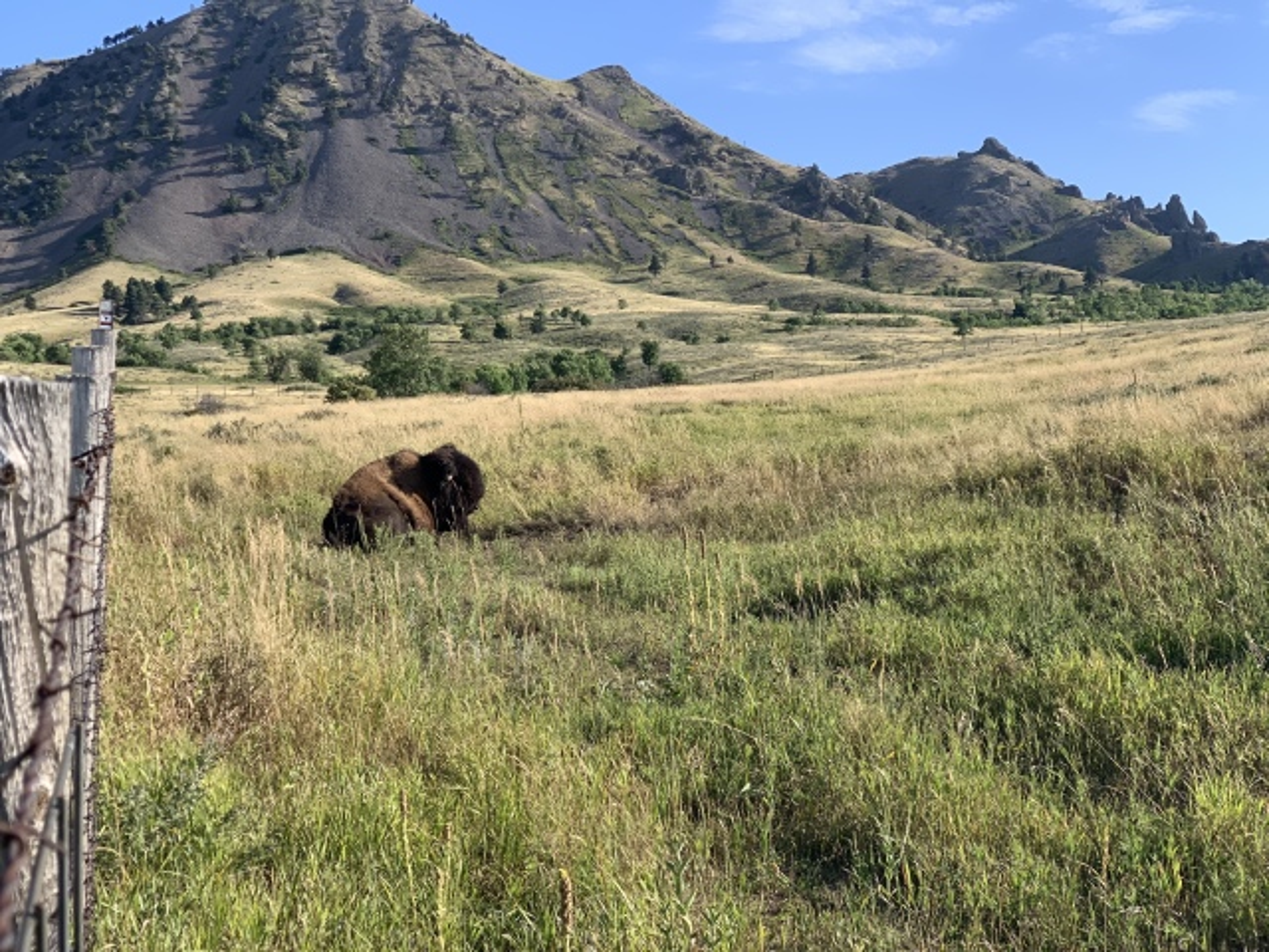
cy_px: 476
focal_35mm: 52
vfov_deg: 28.0
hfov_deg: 36.8
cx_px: 634
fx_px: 1906
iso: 16
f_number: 2.4
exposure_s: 1/695
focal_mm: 6
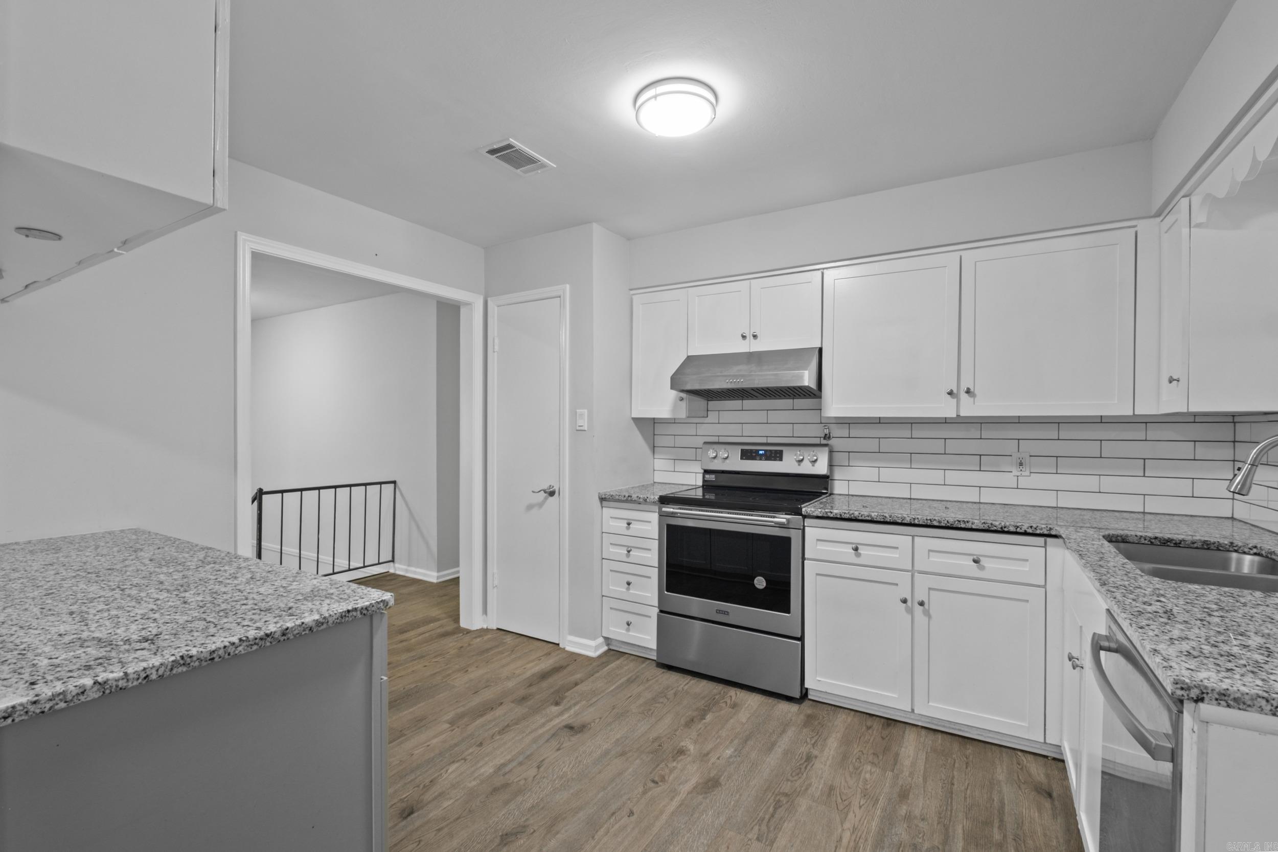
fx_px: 532
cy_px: 426
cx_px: 639
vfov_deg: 77.3
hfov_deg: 100.4
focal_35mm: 15
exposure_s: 1
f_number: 8
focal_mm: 10
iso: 400
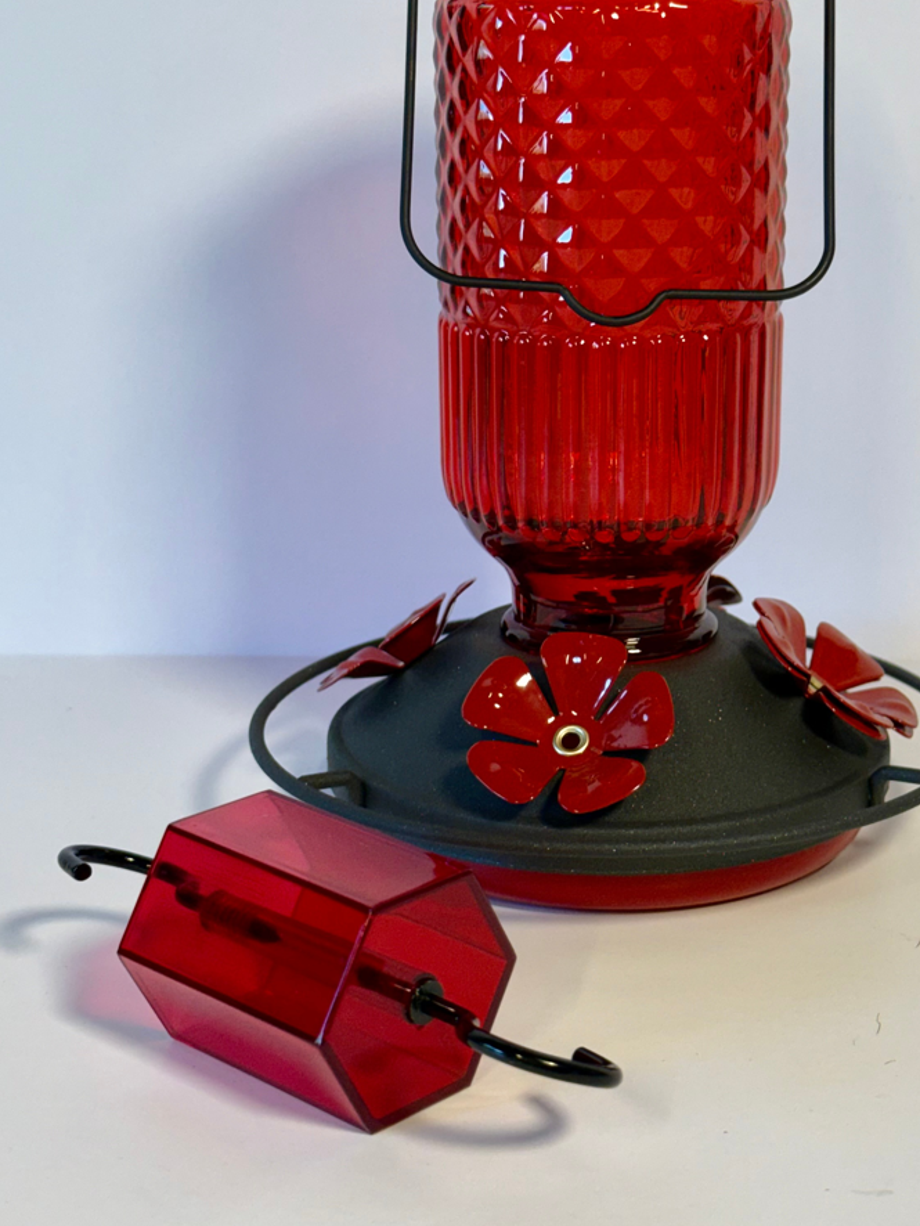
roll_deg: +0.6
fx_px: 2302
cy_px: 523
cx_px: 562
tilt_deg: -14.3
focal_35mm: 65
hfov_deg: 22.6
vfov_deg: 29.8
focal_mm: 6.76
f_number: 1.78
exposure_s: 1/120
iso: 80
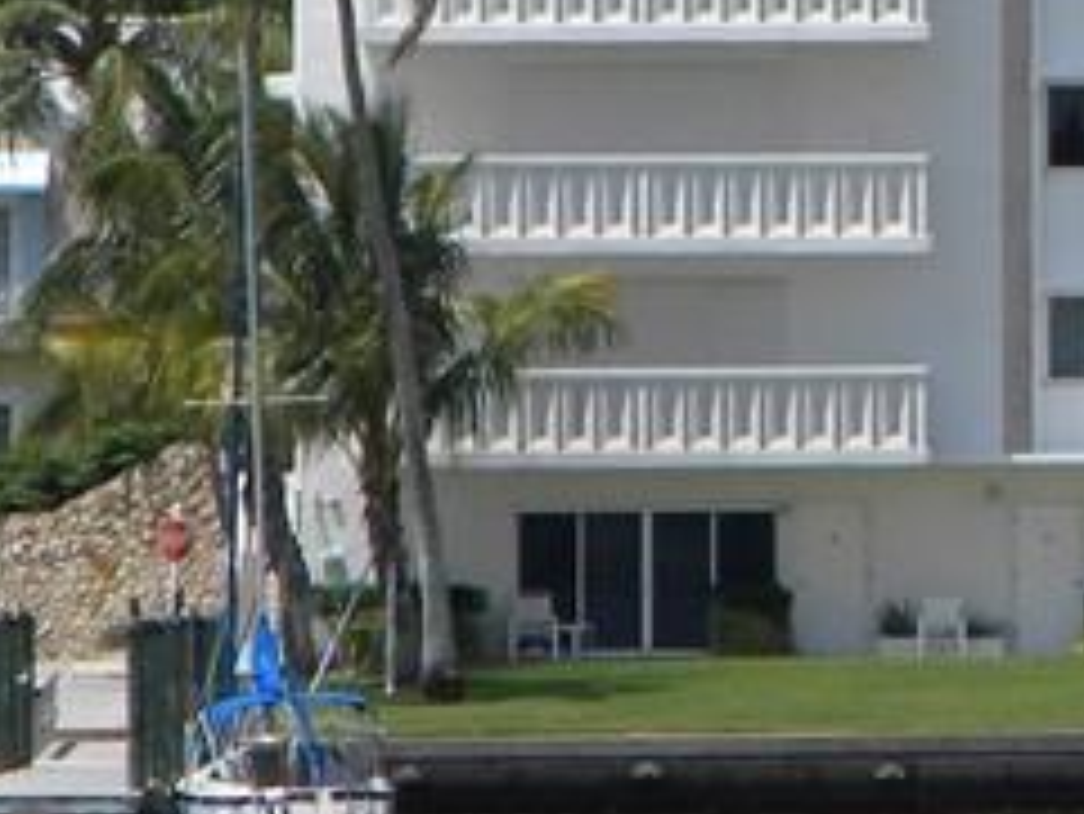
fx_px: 24375
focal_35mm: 778
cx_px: 1840
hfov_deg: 2.5
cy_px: -157
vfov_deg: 1.9
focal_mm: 33.1
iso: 80
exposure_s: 1/734
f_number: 5.2
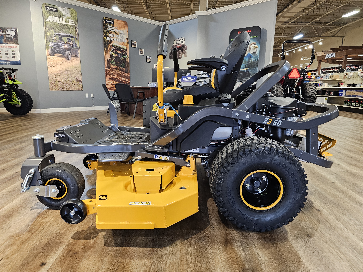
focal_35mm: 23
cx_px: 182
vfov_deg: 58.9
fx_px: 241
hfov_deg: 73.9
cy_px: 136
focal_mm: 6.3
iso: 640
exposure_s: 1/60
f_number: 1.7
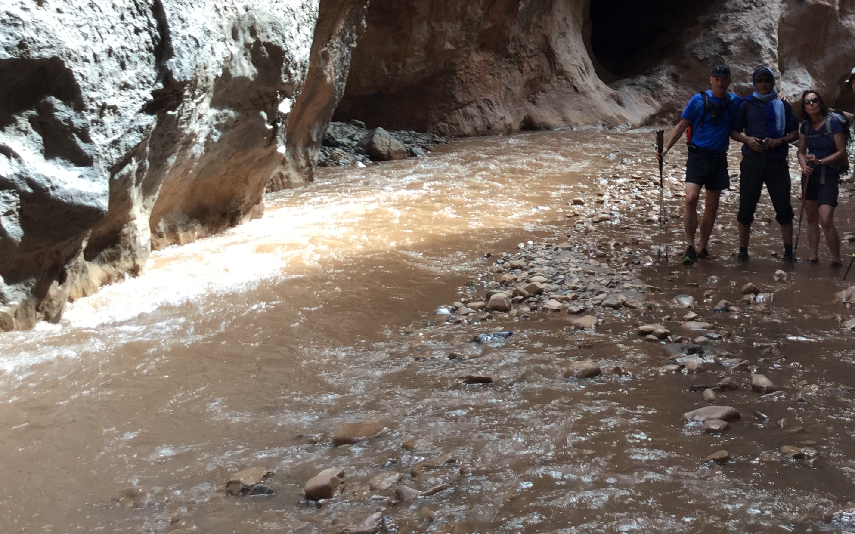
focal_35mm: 54
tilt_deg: +1.0
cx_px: 638
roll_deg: -0.6
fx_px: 1258
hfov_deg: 36.7
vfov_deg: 23.1
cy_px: 12
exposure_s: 1/60
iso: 32
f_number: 2.4
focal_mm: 3.3
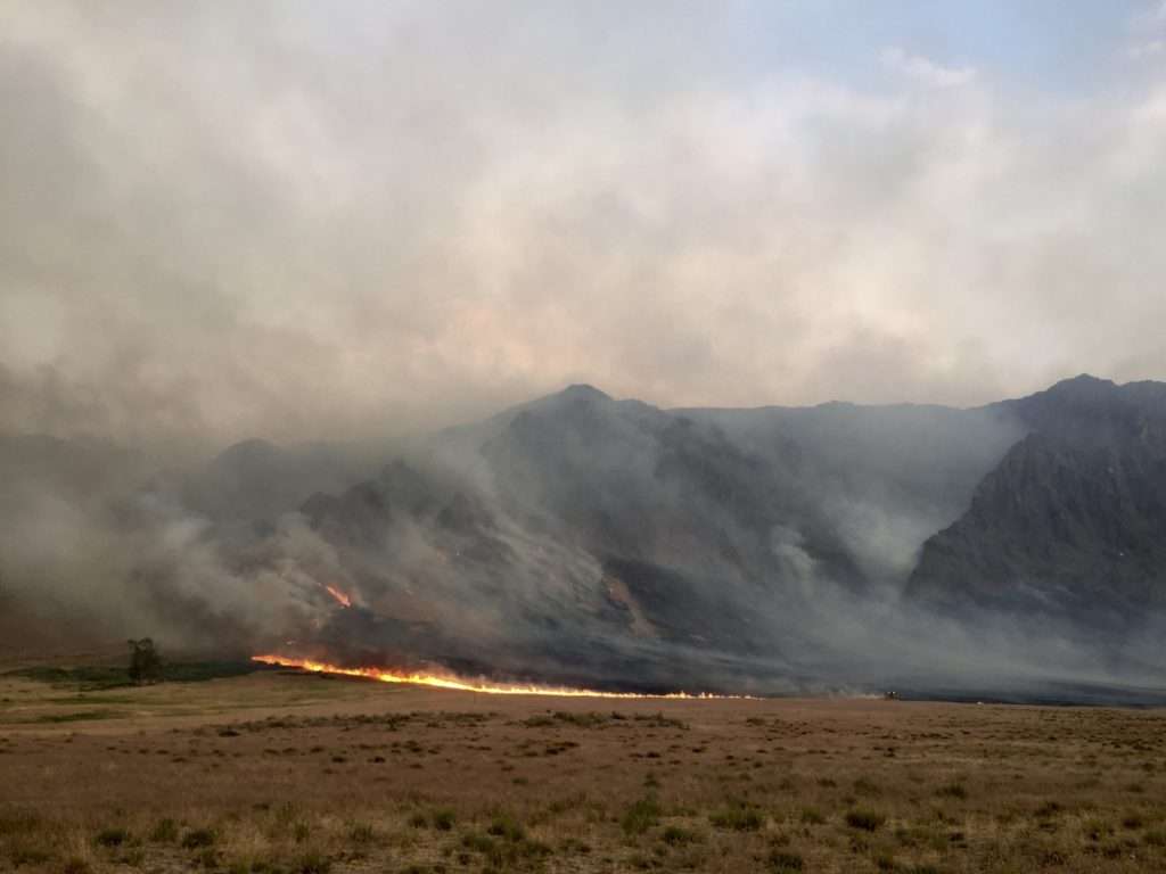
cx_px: 583
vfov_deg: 48.2
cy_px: 437
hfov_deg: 61.7
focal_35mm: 29
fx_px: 977
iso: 32
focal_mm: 4.15
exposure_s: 1/165
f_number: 2.2
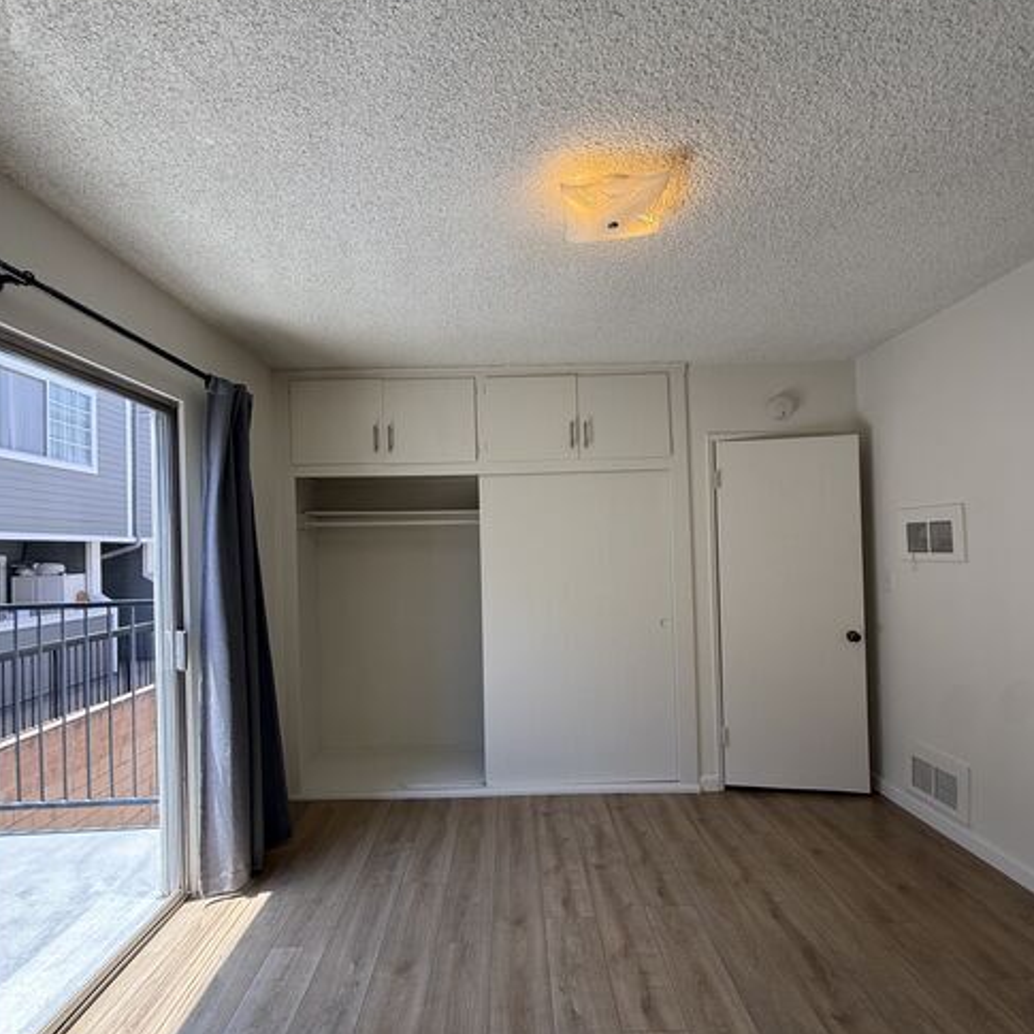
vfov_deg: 83.9
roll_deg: +1.0
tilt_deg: +1.6
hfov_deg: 84.0
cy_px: 543
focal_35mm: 17
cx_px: 514
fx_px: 575
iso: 64
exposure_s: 1/201
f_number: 2.2
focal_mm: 2.22
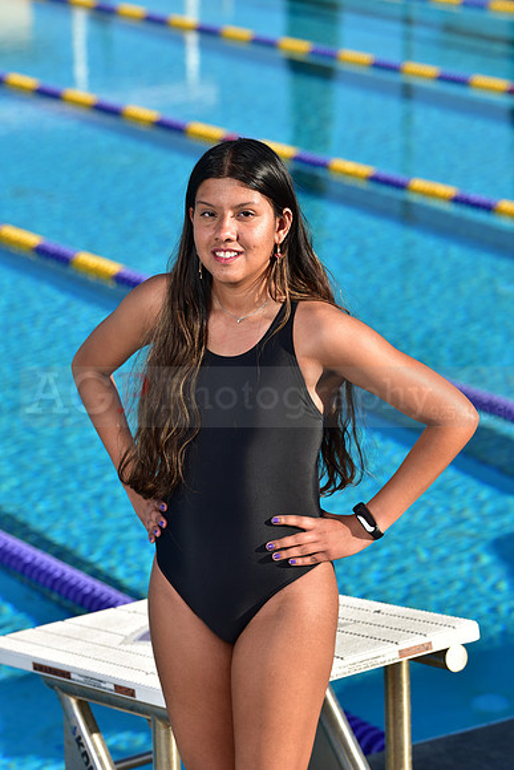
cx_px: 257
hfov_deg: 11.0
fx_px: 2675
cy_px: 385
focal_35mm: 125
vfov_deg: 16.4
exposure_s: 1/250
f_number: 5.6
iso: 64
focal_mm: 125
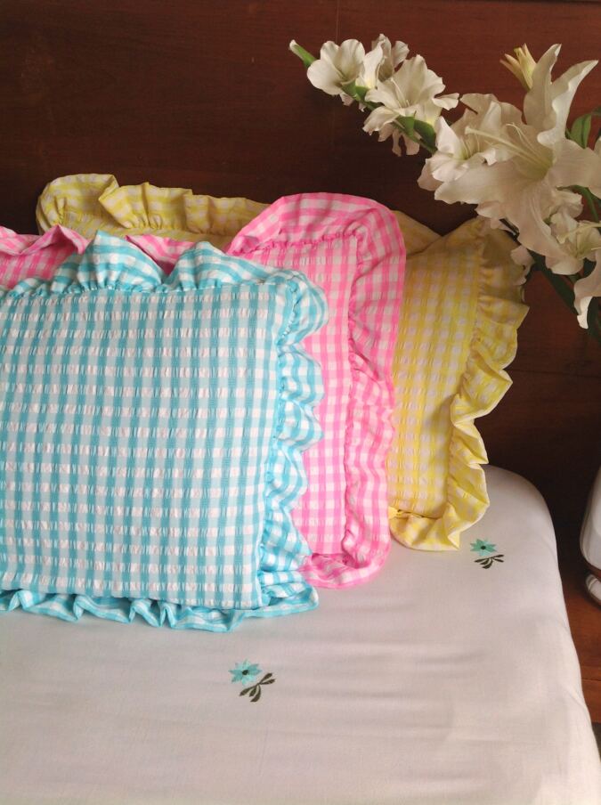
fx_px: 813
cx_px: 300
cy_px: 402
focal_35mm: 35
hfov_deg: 40.6
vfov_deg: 52.7
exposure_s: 1/232
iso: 50
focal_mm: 4.28
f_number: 2.4
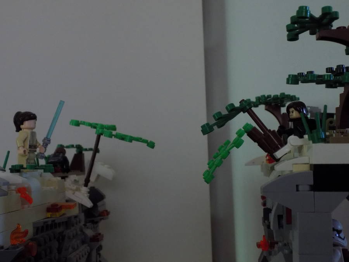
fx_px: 413
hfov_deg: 45.8
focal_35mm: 41
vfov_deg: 35.1
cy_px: 131
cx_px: 174
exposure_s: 1/30
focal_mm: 7.3
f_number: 3.6
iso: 400
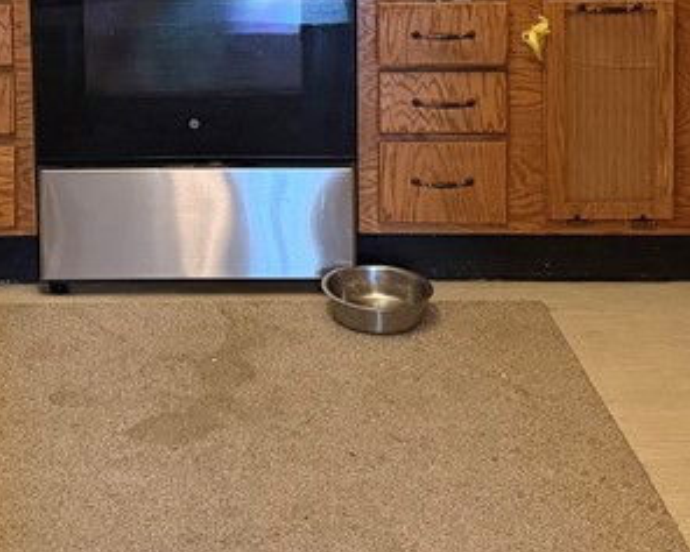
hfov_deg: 23.1
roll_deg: +1.0
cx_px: 100
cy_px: -151
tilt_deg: -6.9
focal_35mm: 81
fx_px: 1655
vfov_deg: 17.8
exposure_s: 1/40
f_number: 1.78
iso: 800
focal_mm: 6.76
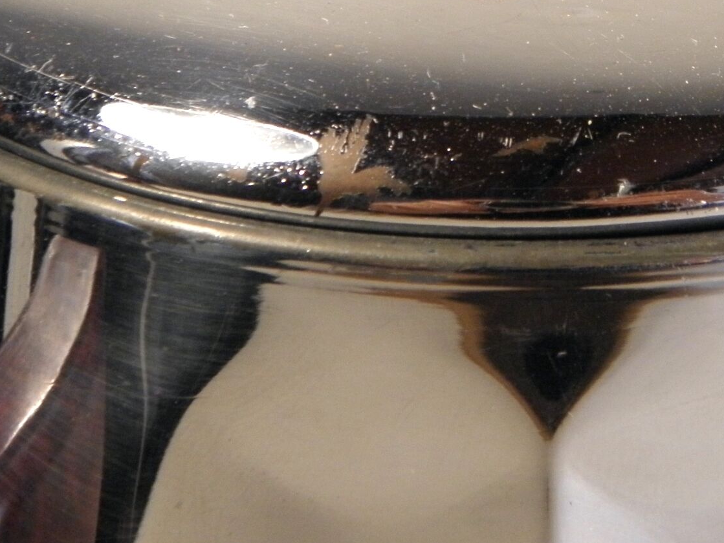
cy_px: -58
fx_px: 3827
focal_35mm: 183
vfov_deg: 8.1
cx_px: 613
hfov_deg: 10.8
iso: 160
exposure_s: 1/50
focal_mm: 14.3
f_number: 4.4
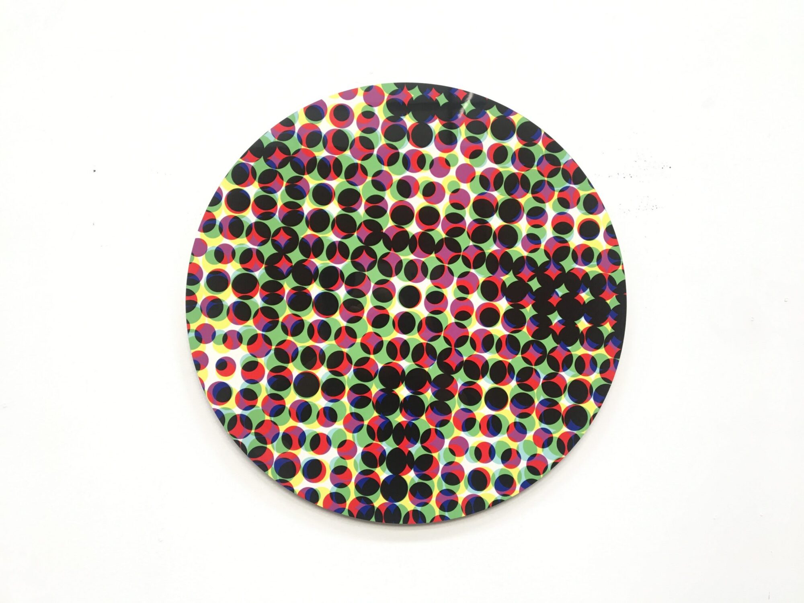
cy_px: 302
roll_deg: +0.9
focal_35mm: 29
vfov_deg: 48.2
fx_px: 674
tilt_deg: +3.5
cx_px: 402
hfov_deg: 61.7
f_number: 2.2
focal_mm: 4.15
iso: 32
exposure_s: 1/30
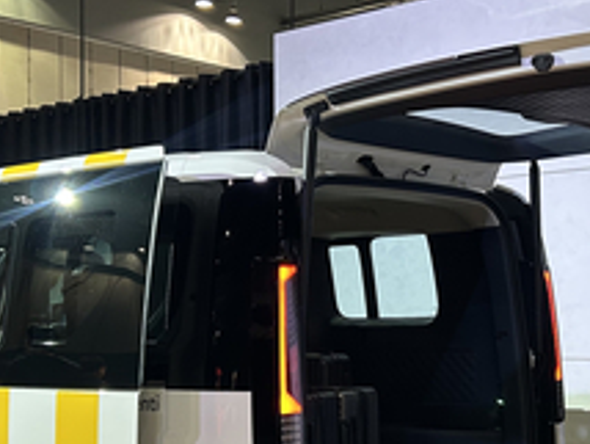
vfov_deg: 21.6
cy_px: 295
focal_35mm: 68
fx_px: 1160
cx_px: 276
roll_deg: +0.1
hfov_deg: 28.5
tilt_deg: +0.8
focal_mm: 5.7
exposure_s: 1/60
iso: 160
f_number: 1.5
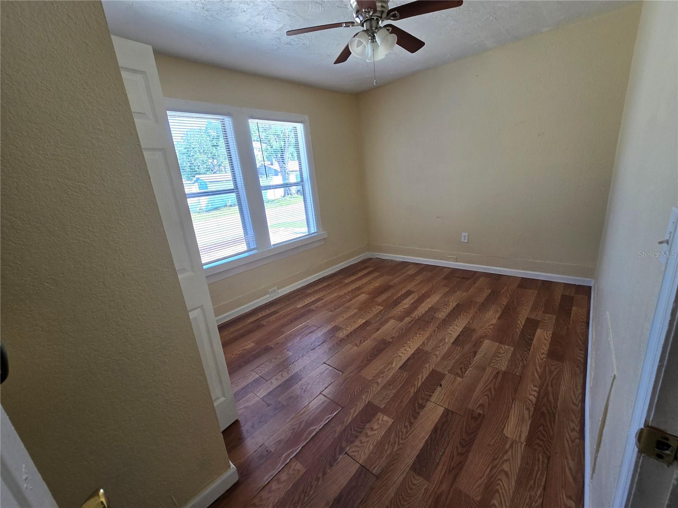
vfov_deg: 89.9
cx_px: 339
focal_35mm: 13
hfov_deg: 106.2
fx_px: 255
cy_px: 254
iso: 50
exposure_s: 1/60
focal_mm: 2.2
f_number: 2.2
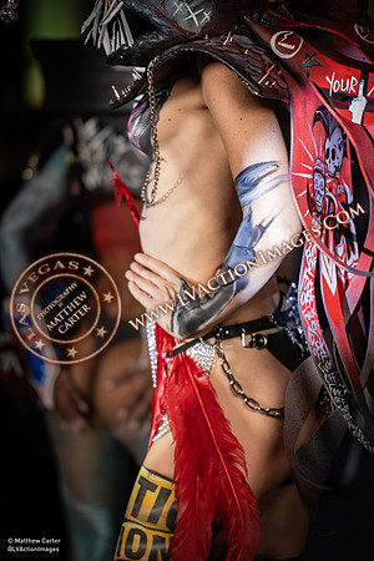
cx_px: 187
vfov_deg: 10.3
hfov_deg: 6.9
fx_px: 3116
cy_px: 280
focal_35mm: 200
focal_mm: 200
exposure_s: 1/320
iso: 1250
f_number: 2.8
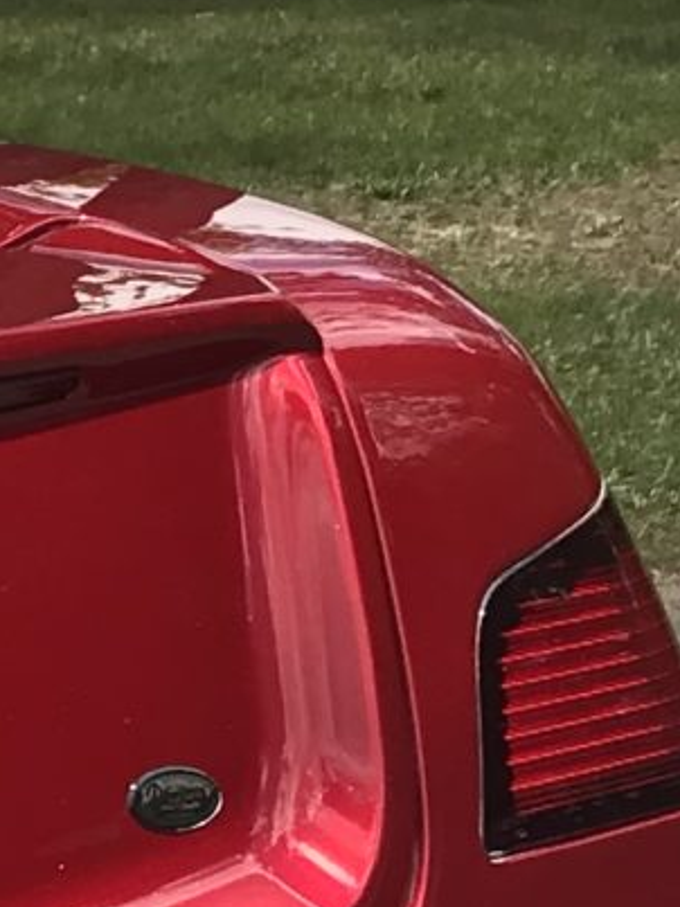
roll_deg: +0.6
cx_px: -1191
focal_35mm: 178
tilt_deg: -4.5
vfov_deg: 11.1
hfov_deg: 7.5
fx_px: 4665
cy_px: 288
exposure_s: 1/2128
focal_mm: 3.99
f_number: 1.8
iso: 20
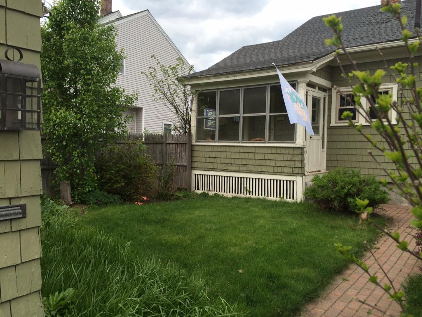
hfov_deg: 61.7
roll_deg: -0.1
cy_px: 158
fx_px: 354
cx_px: 211
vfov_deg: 48.2
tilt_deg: -3.0
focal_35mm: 29
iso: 32
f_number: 2.2
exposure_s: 1/513
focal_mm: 4.15
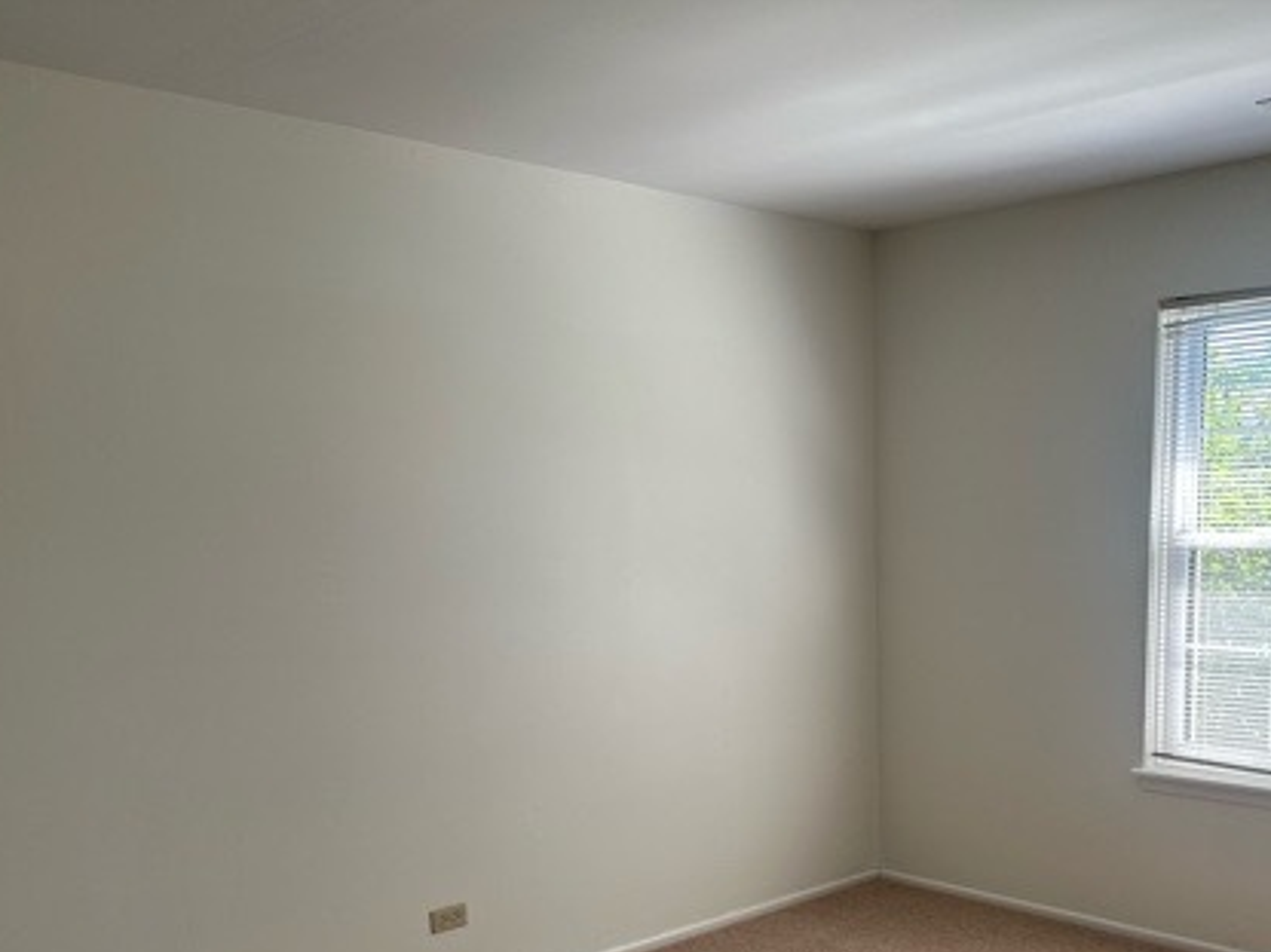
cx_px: 861
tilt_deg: -8.7
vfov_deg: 37.6
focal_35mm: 37
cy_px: 729
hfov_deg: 49.2
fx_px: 1358
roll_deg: +0.9
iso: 80
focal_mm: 6.86
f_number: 1.78
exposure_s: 1/163
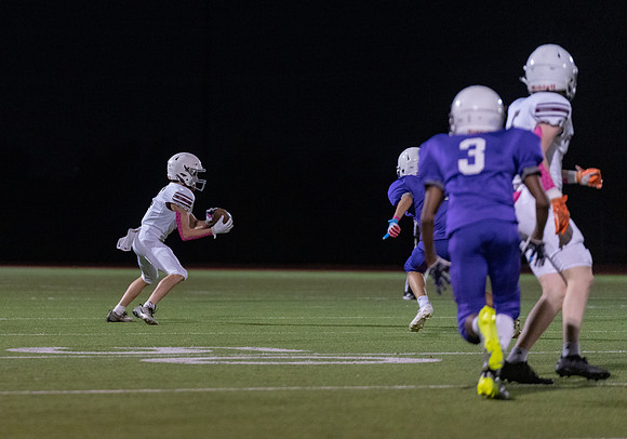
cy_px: 154
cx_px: 199
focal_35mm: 218
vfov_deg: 6.5
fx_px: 3852
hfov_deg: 9.3
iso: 5000
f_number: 2.8
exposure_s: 1/1250
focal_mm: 162
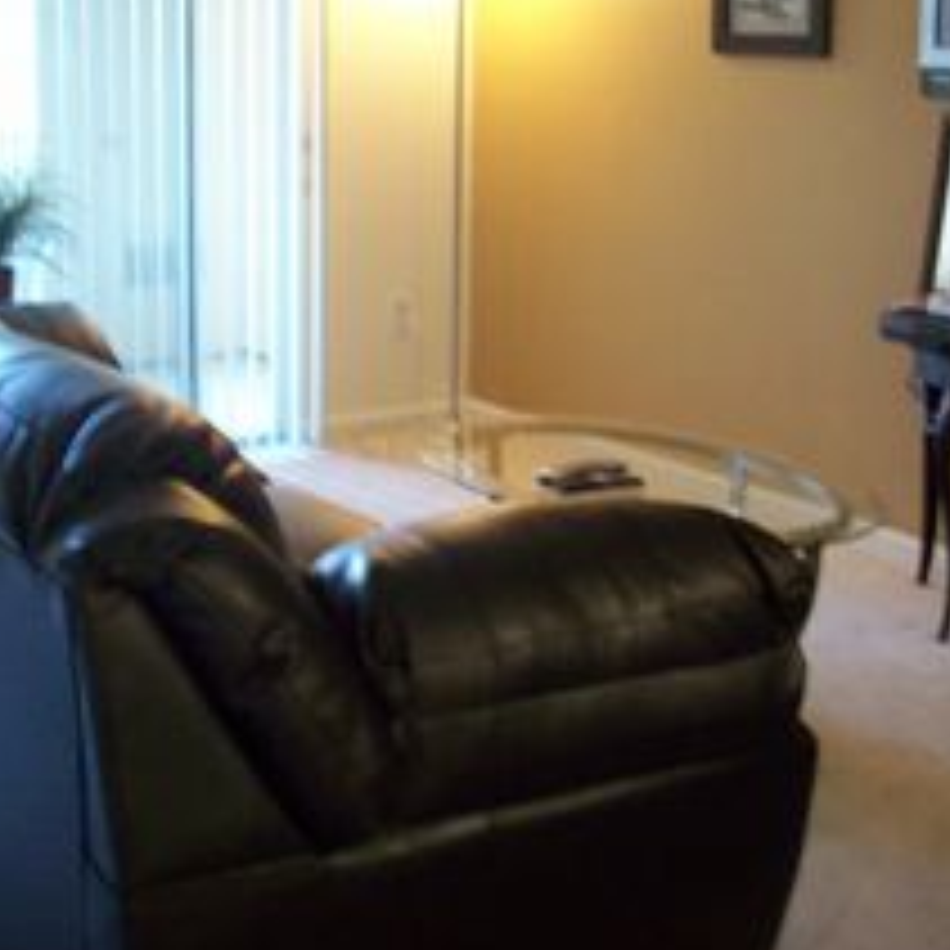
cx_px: 495
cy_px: 387
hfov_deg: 30.0
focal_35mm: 57
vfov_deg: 30.0
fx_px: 1770
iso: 160
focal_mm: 6.2
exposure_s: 1/8.13
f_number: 2.8
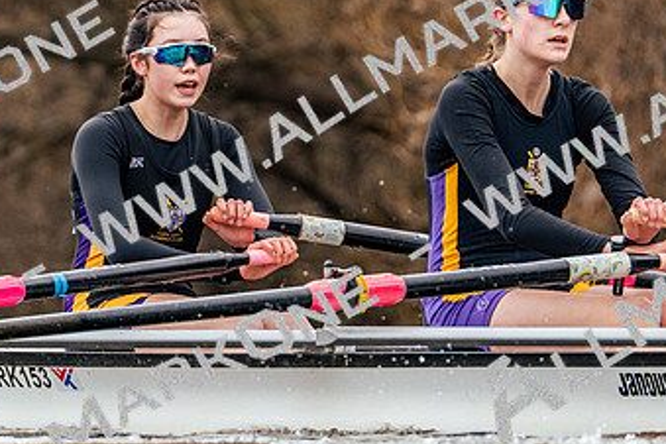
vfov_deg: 1.3
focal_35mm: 1028
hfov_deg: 2.0
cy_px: 262
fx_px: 19017
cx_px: 320
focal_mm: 600
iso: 2500
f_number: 6.3
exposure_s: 1/2000
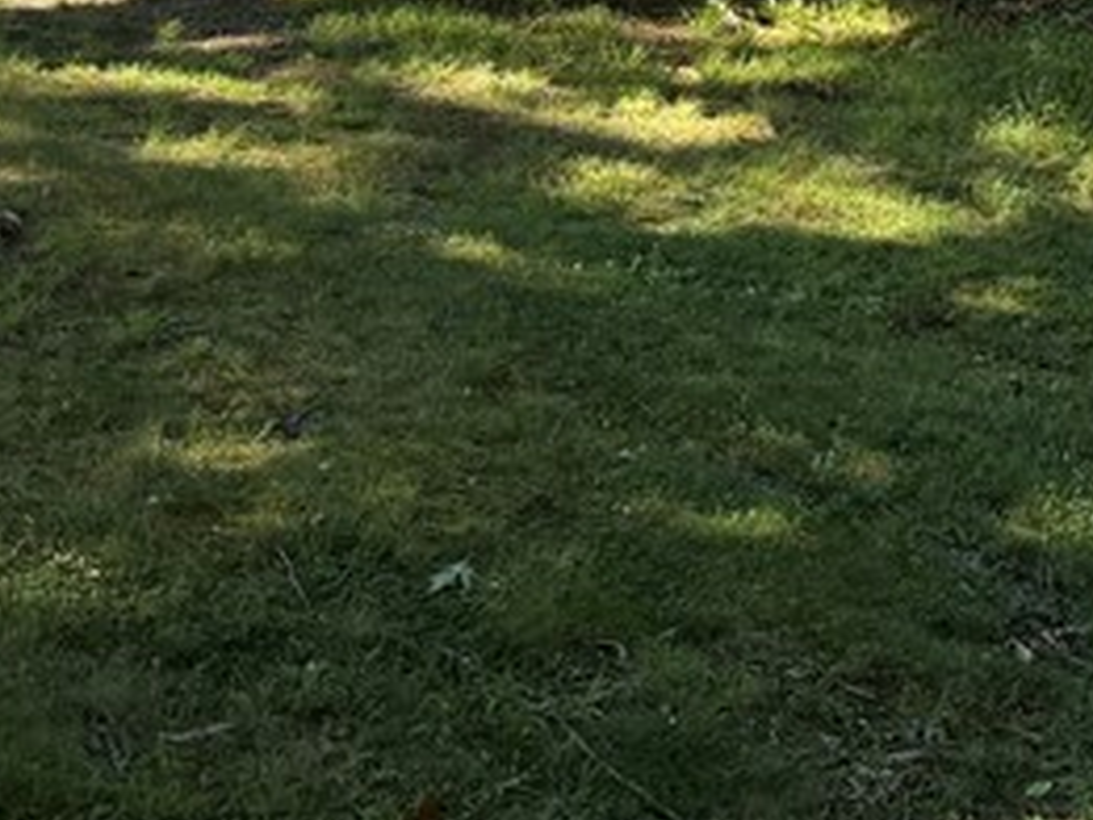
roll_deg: -0.9
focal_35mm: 94
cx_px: 1156
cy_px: -757
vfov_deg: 13.7
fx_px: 2969
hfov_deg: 20.1
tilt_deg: +7.4
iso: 100
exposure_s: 1/796
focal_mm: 6.76
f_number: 1.78
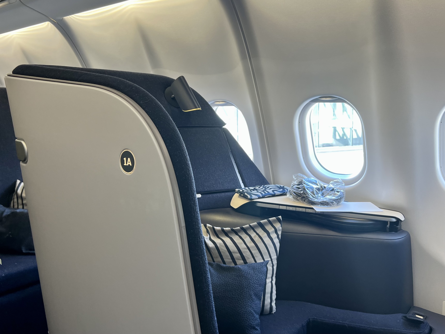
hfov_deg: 67.3
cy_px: 167
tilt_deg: -5.2
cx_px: 222
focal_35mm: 26
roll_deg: -6.1
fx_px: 334
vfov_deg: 53.1
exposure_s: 1/82
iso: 80
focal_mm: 5.7
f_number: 1.5
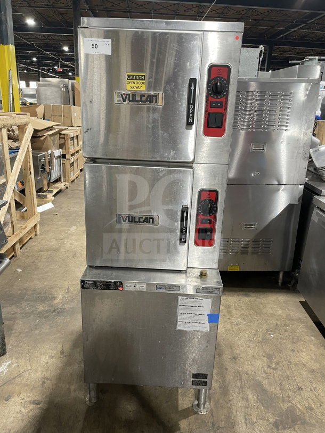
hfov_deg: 53.1
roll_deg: -2.1
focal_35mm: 26
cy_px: 216
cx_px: 162
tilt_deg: -18.1
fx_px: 325
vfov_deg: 67.3
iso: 200
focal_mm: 4.2
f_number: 1.6
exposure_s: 1/60
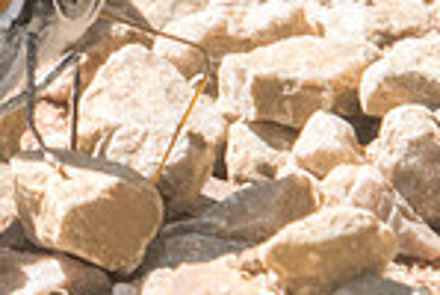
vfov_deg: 0.4
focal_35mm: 3376
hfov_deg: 0.6
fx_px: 41344
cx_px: -43
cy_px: 24
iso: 800
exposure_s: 1/250
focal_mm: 400
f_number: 20
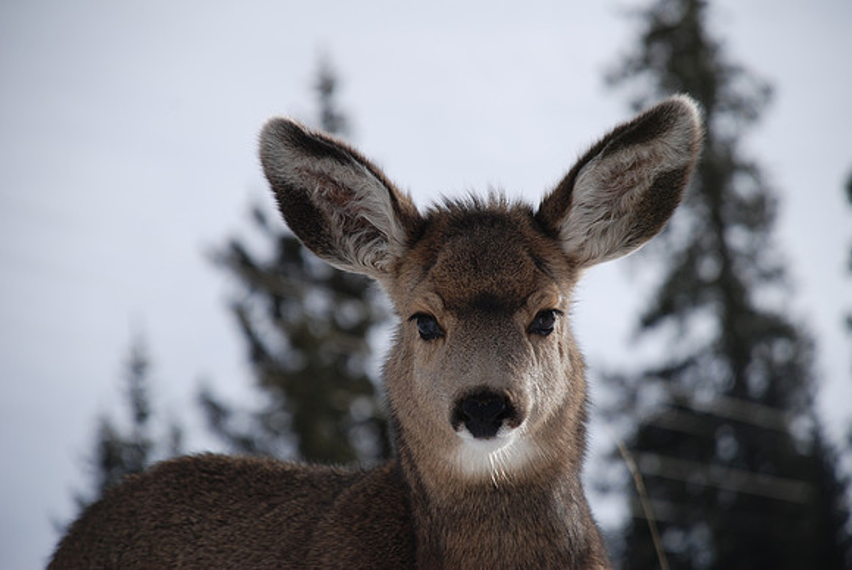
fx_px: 4797
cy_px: 285
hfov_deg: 10.1
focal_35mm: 202
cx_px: 426
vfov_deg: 6.8
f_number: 5.6
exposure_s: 1/500
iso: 100
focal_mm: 135
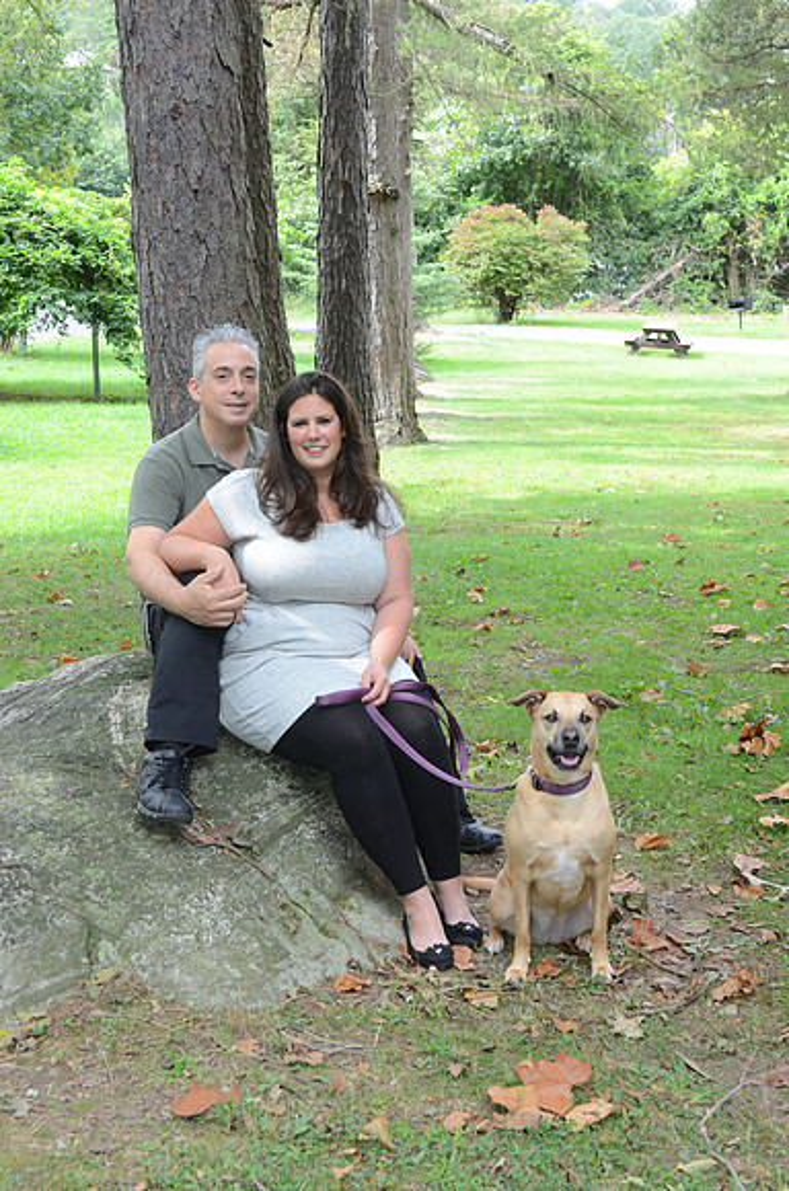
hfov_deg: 27.9
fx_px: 1585
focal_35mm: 48
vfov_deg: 41.2
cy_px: 596
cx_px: 394
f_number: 5.6
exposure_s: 1/125
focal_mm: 32
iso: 500
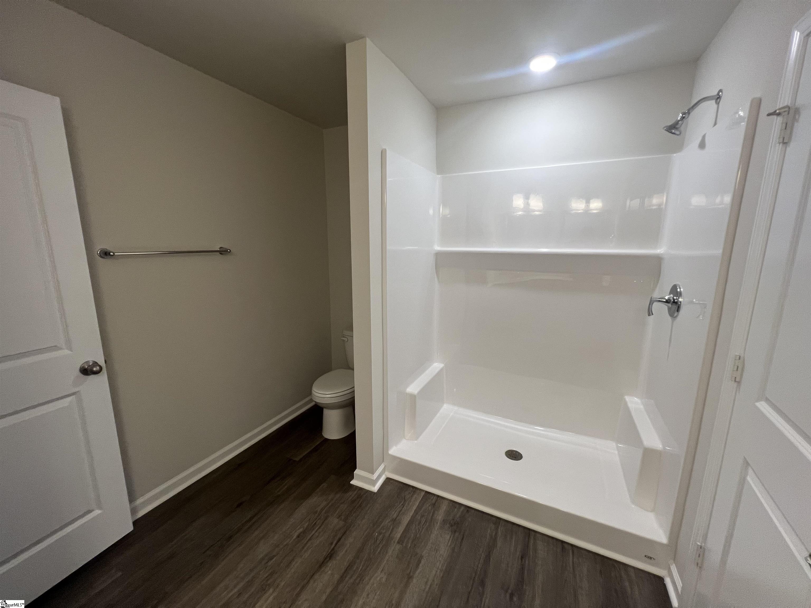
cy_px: 304
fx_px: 305
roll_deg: +0.3
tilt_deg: -10.9
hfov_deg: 106.2
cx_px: 406
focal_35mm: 13
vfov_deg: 89.9
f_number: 1.8
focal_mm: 1.57
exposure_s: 1/120
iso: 160
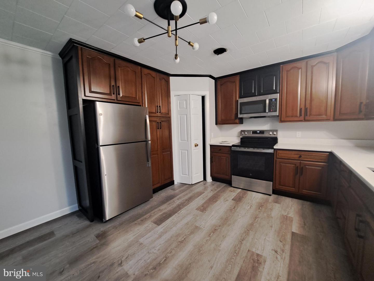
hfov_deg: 106.2
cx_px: 187
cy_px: 140
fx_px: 140
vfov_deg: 89.9
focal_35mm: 13
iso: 200
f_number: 2.2
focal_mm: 1.74
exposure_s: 1/30
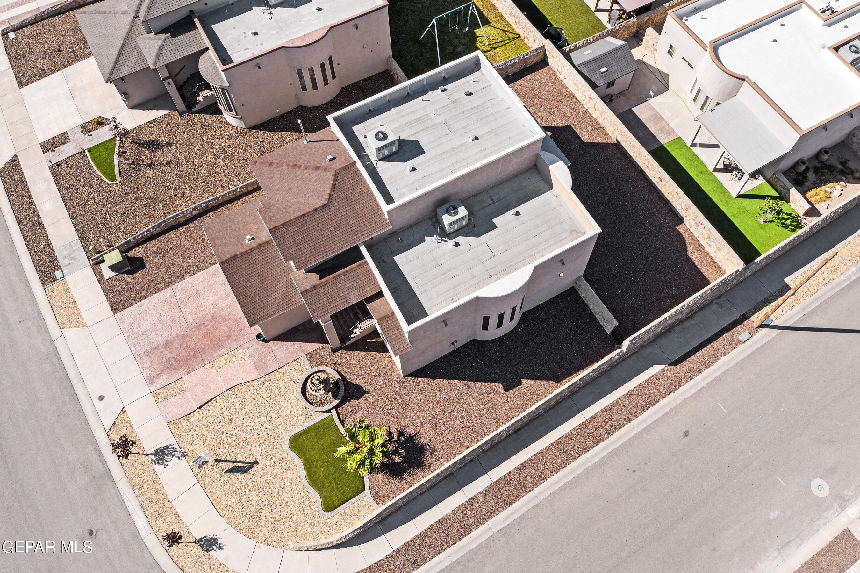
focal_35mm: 28
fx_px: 669
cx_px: 430
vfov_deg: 46.4
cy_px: 286
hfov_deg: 65.5
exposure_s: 1/500
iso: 100
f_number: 5.6
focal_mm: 10.26
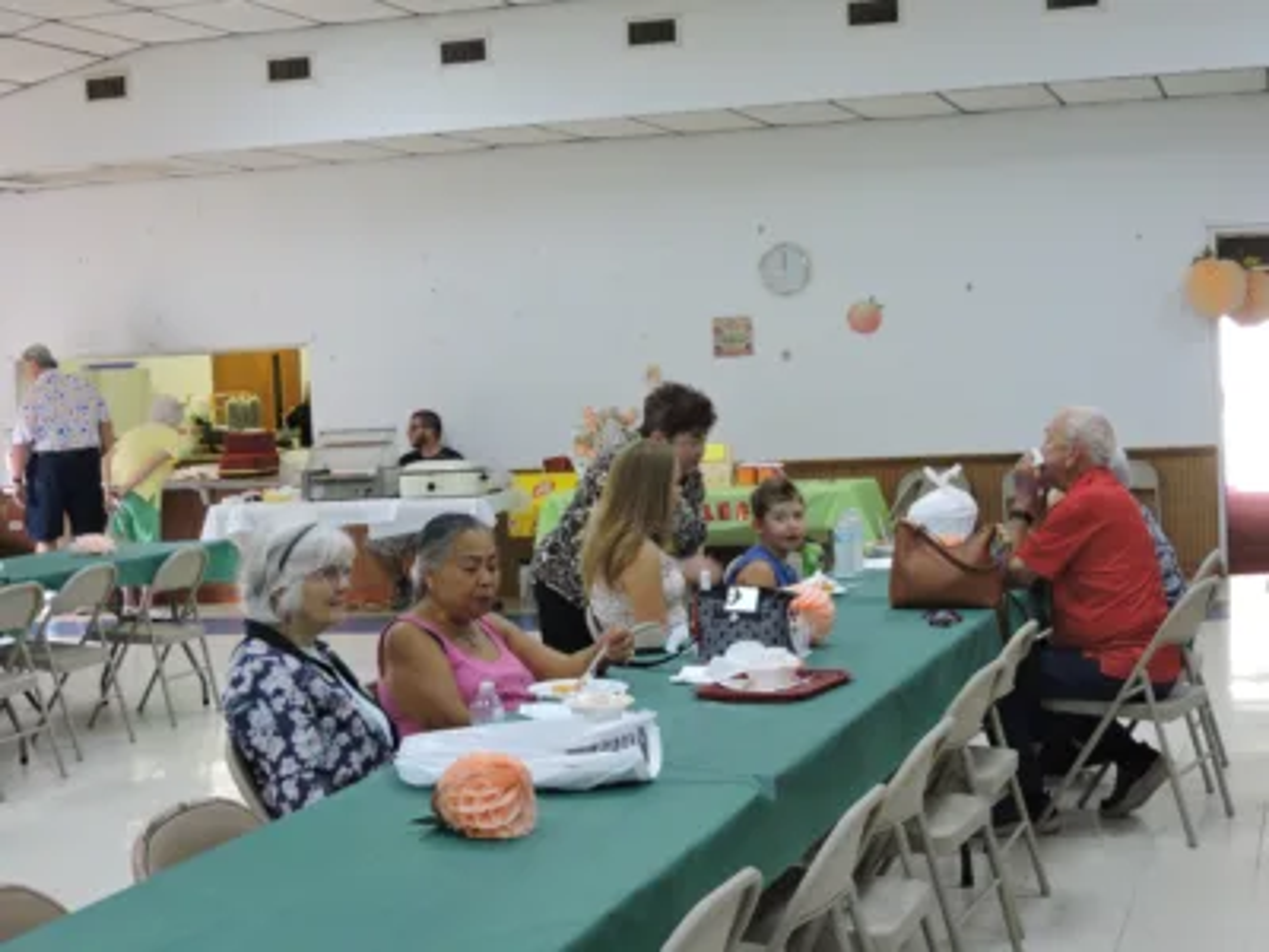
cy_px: 476
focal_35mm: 60
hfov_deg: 32.2
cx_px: 634
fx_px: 2200
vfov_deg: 24.4
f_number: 3.7
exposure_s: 1/50
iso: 400
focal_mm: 10.7
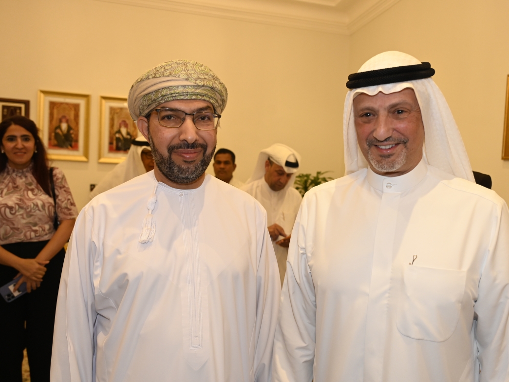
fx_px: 471
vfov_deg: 44.2
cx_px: 287
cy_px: 193
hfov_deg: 56.6
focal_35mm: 32
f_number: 4
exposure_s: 1/200
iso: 2500
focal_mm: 29
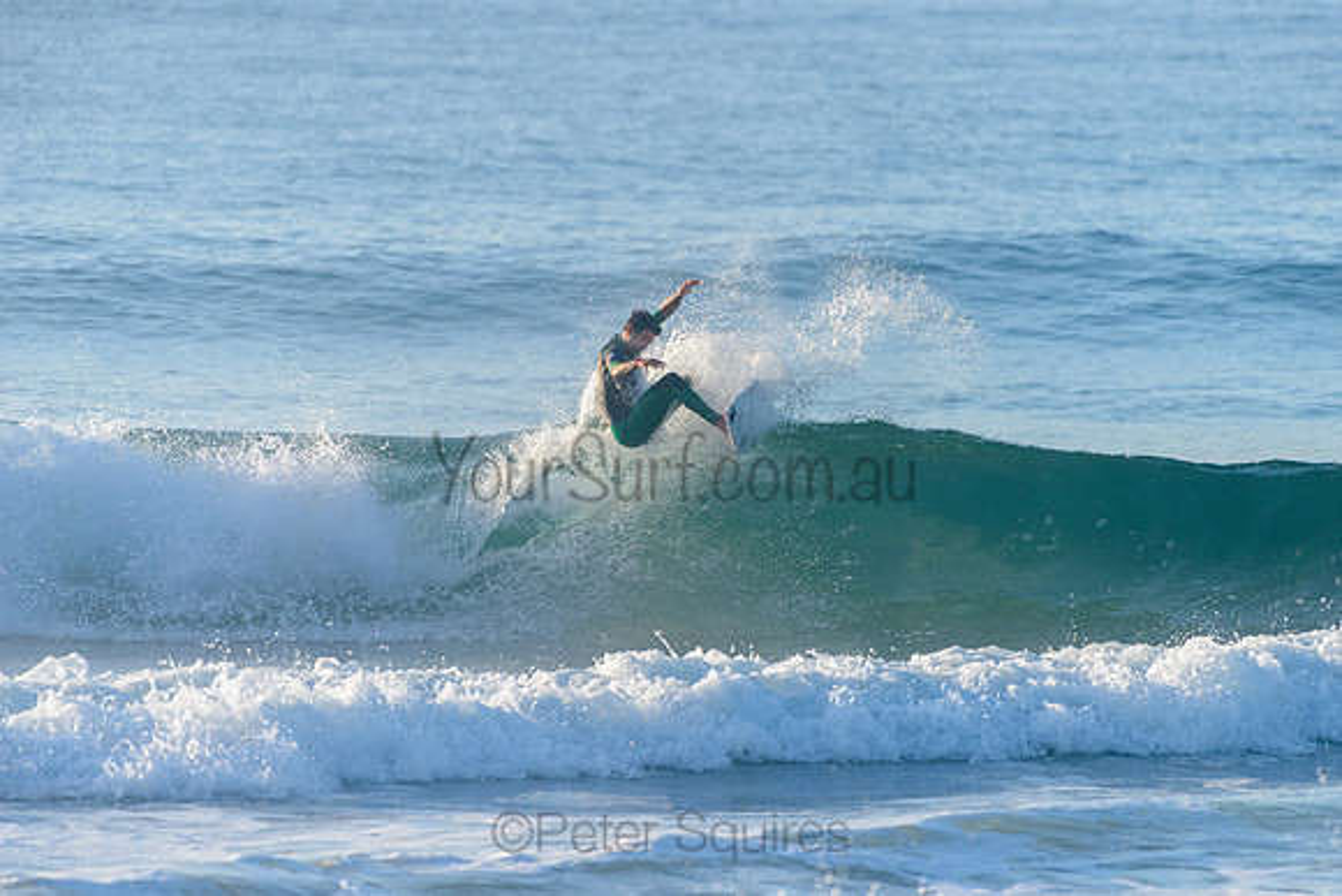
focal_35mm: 500
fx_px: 18646
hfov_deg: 4.1
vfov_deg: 2.8
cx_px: 671
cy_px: 448
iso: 360
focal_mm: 500
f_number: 5.6
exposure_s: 1/2000
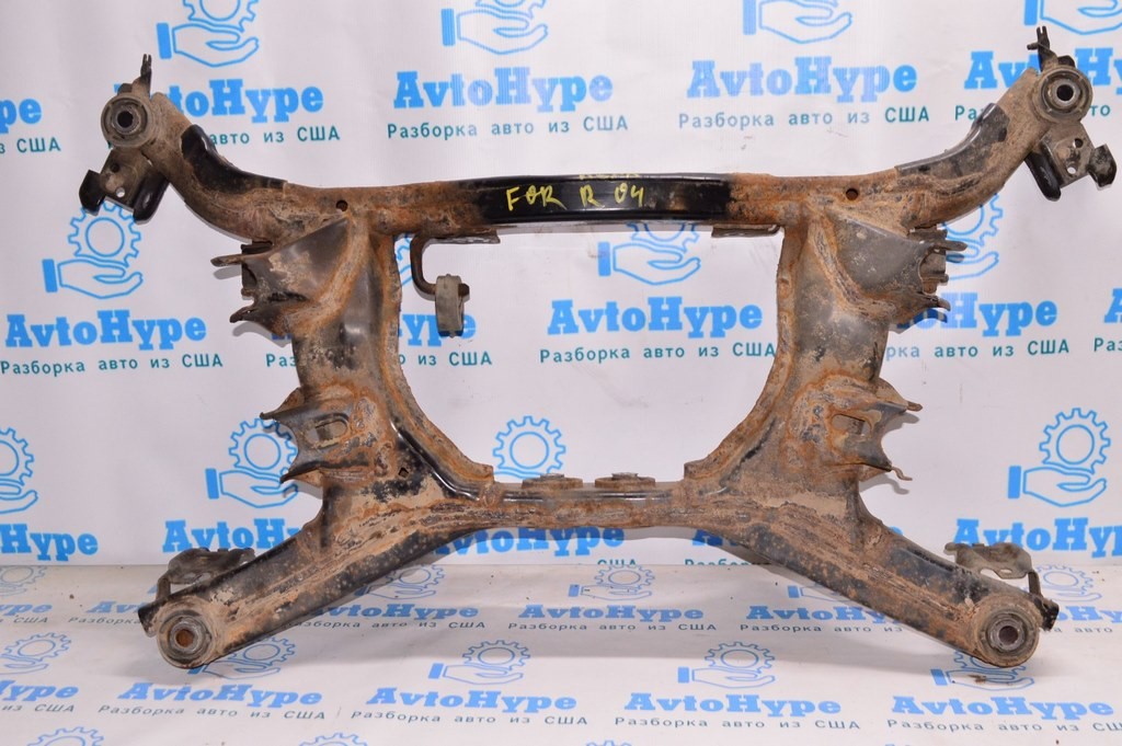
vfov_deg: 33.0
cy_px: 373
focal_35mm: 40
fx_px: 1261
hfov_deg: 48.0
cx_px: 561
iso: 1600
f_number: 8
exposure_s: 1/60
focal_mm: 27
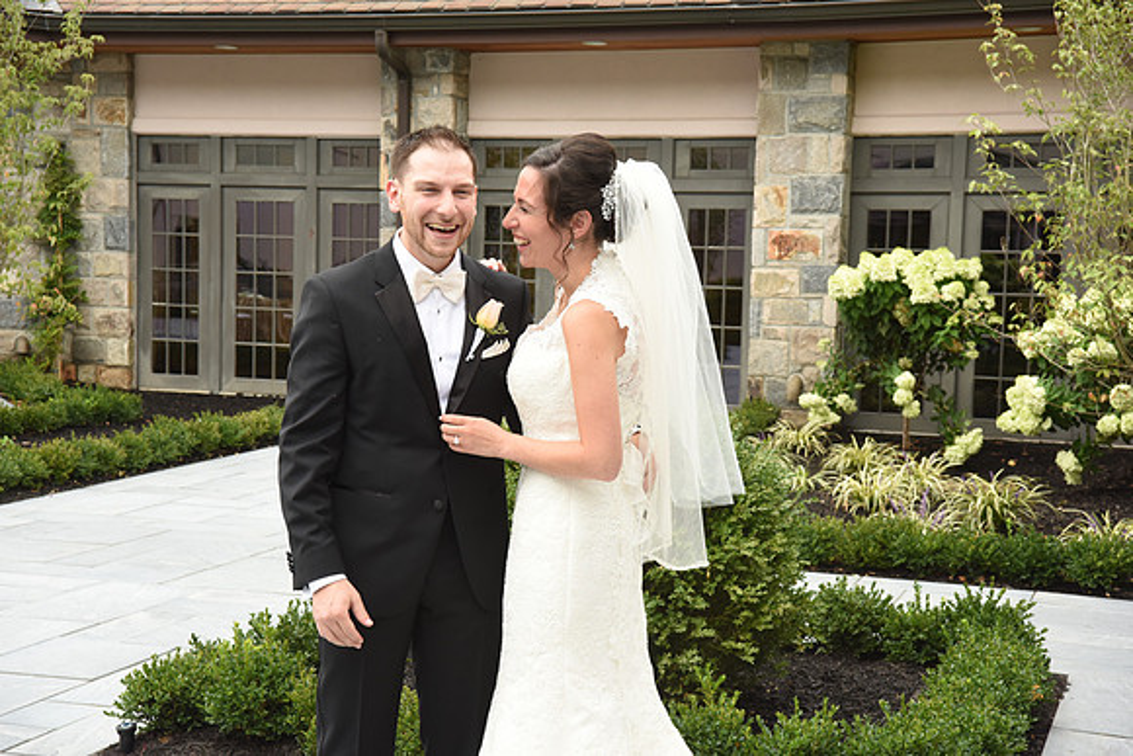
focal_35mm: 55
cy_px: 378
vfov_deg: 24.6
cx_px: 566
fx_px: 1731
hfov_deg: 36.2
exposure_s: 1/200
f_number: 10
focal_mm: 55
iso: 1000
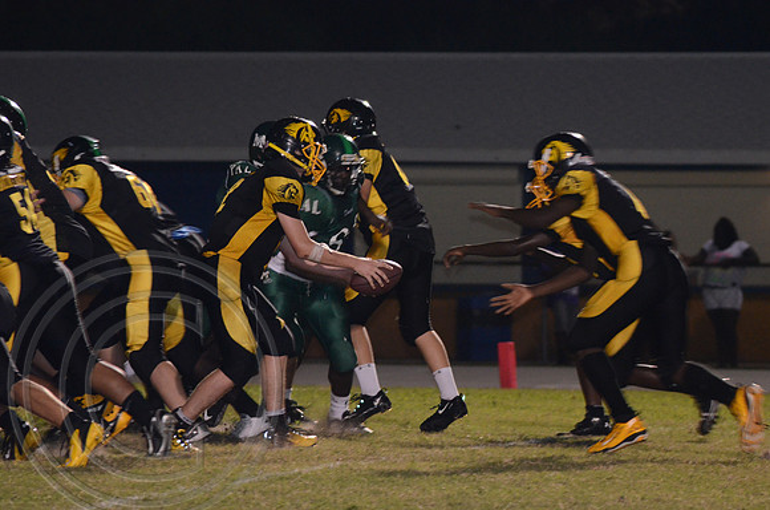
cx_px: 385
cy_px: 255
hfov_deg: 6.9
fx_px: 6403
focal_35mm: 300
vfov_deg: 4.6
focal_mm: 200
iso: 3200
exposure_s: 1/160
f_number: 5.6
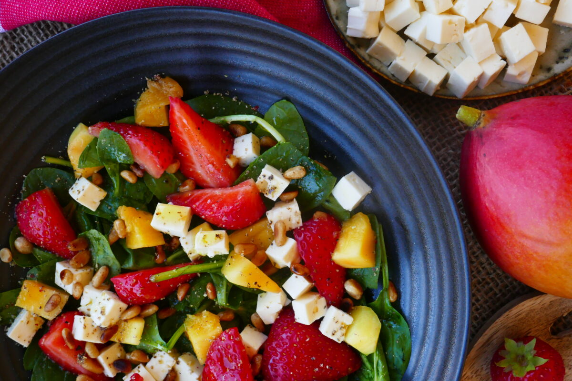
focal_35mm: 40
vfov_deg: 33.4
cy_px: 190
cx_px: 286
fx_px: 636
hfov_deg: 48.5
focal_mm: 14.5
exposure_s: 1/80
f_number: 8
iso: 800
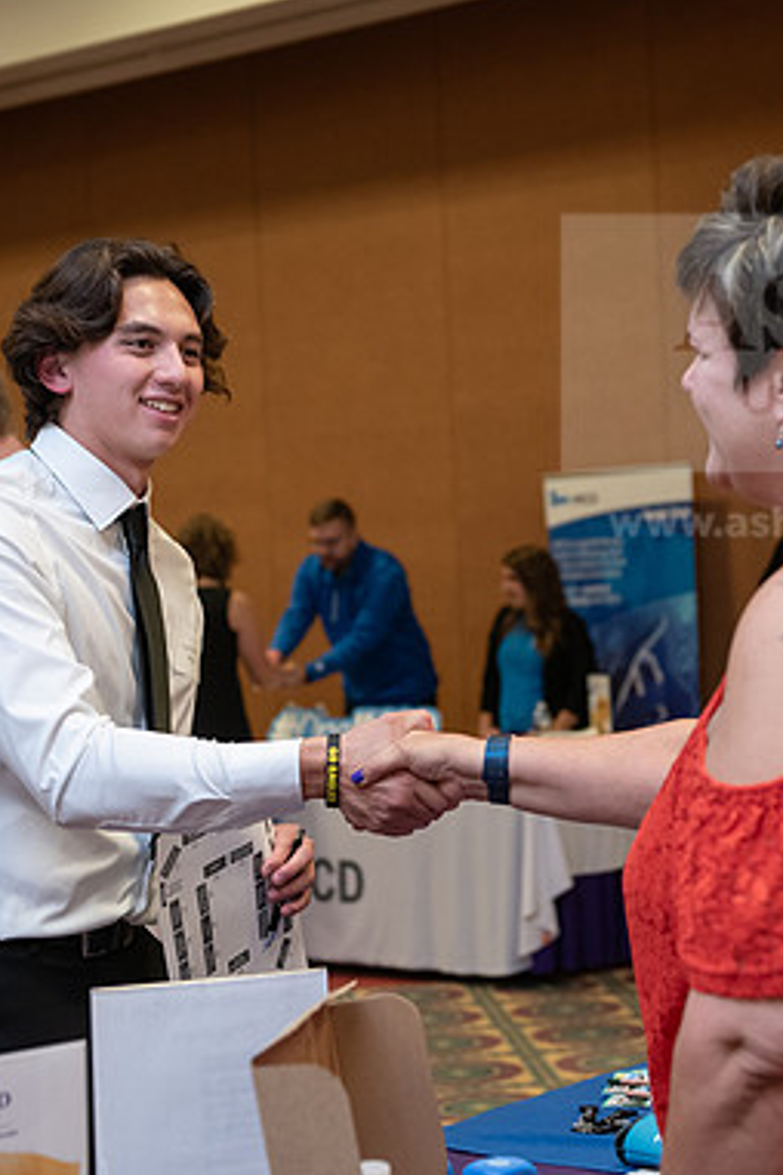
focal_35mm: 73
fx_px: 2381
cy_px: 588
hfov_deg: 18.7
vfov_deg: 27.7
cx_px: 469
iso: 1250
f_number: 3.2
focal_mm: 48
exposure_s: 1/200
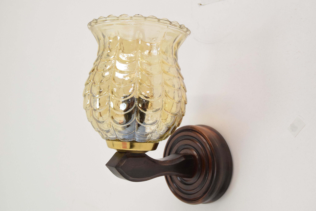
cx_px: 158
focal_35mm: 42
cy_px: 106
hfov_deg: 46.4
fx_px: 369
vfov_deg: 31.9
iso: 1600
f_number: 7.1
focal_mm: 28
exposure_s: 1/200
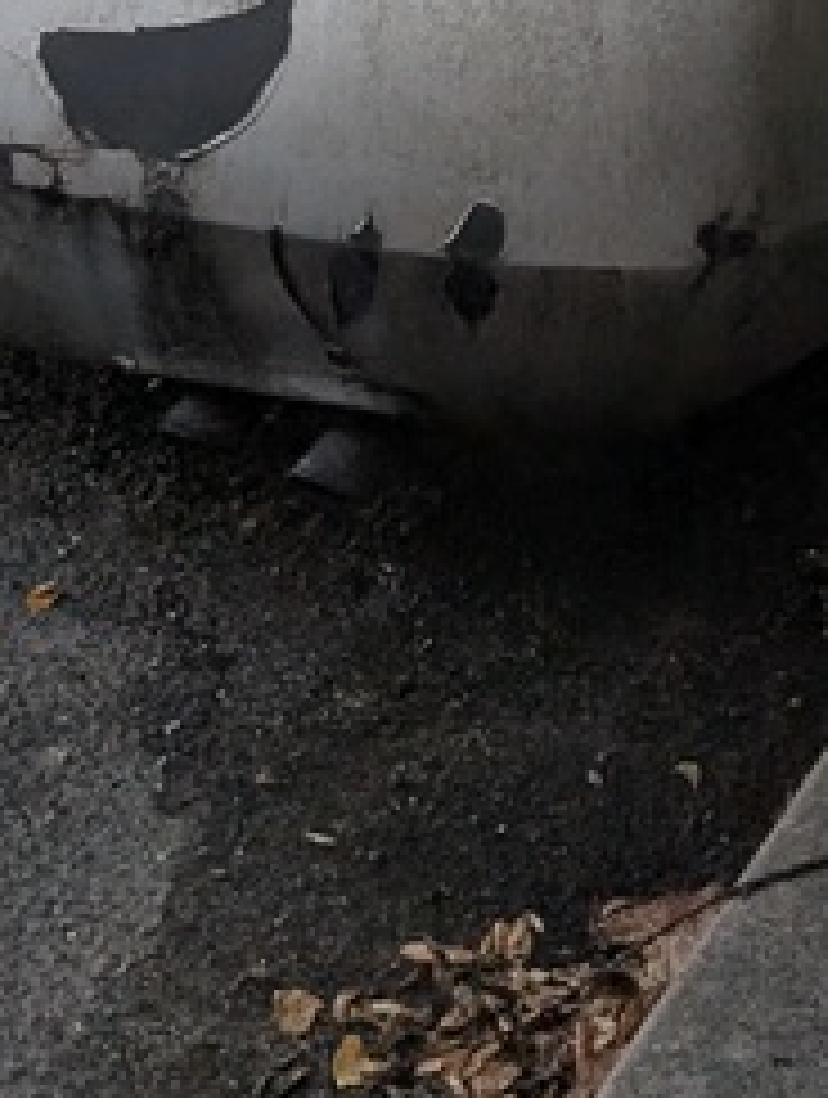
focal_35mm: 118
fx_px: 3750
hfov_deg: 12.3
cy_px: -1260
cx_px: 990
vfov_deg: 13.6
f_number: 1.68
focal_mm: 6.9
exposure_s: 1/512
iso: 20
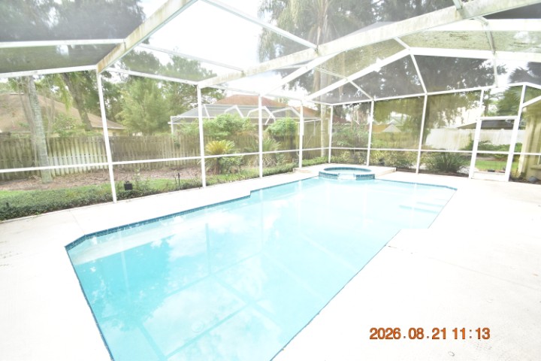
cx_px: 270
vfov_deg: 77.3
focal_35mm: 15
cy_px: 180
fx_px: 225
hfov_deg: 100.4
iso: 400
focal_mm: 10
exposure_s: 1/180
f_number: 6.7
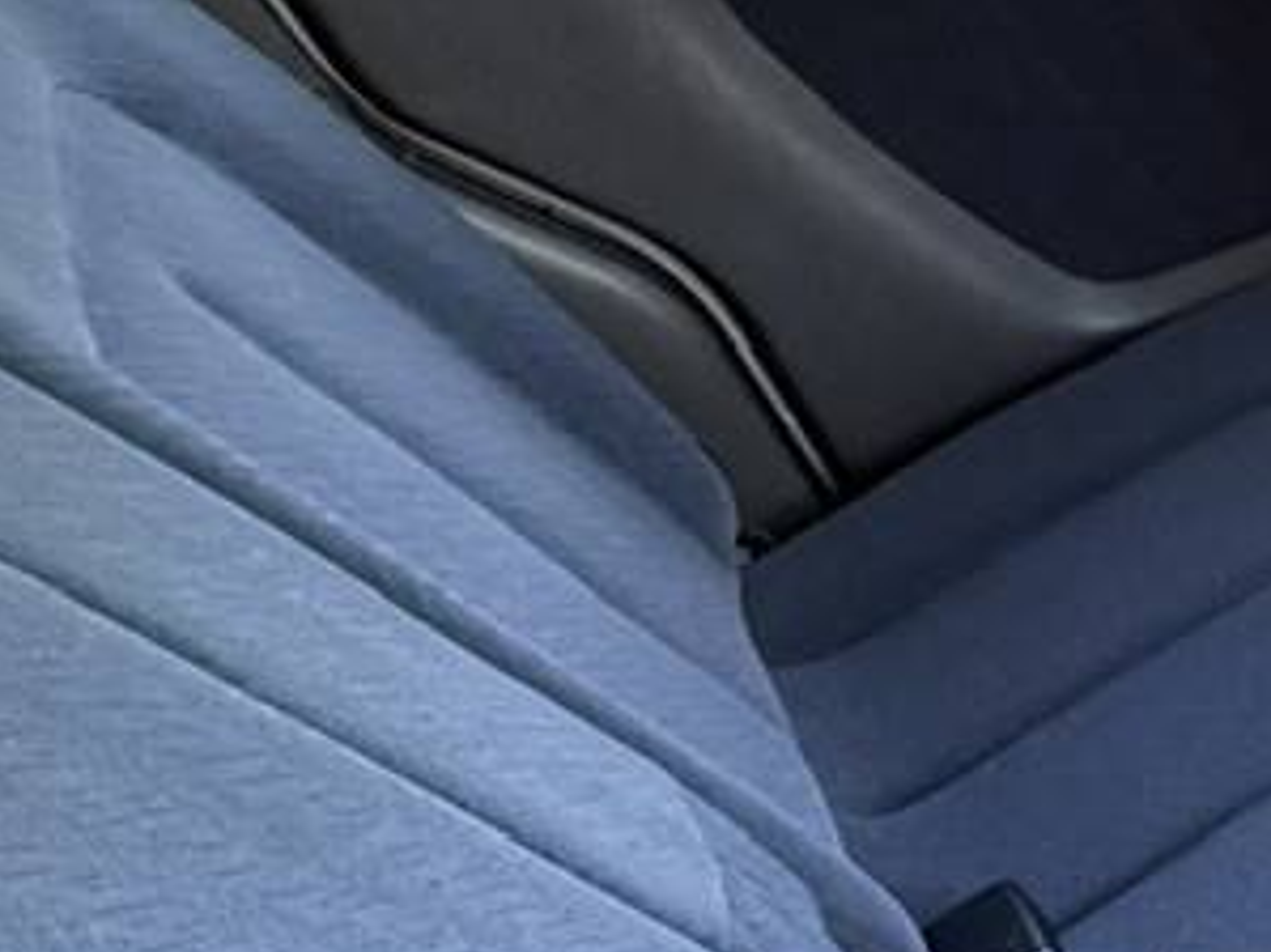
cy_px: 944
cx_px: 2096
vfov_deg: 23.4
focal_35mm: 60
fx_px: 2202
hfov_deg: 23.1
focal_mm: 2.22
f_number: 2.2
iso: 320
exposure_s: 1/60
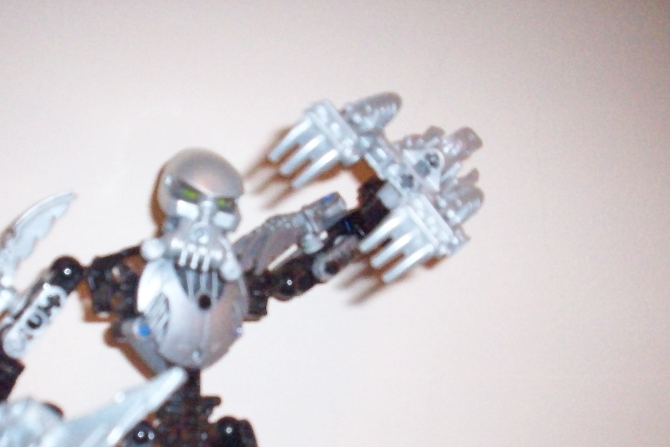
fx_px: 1042
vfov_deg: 23.8
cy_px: 360
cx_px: 207
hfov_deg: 35.2
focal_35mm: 56
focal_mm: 6.2
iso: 800
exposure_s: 1/64
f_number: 2.8
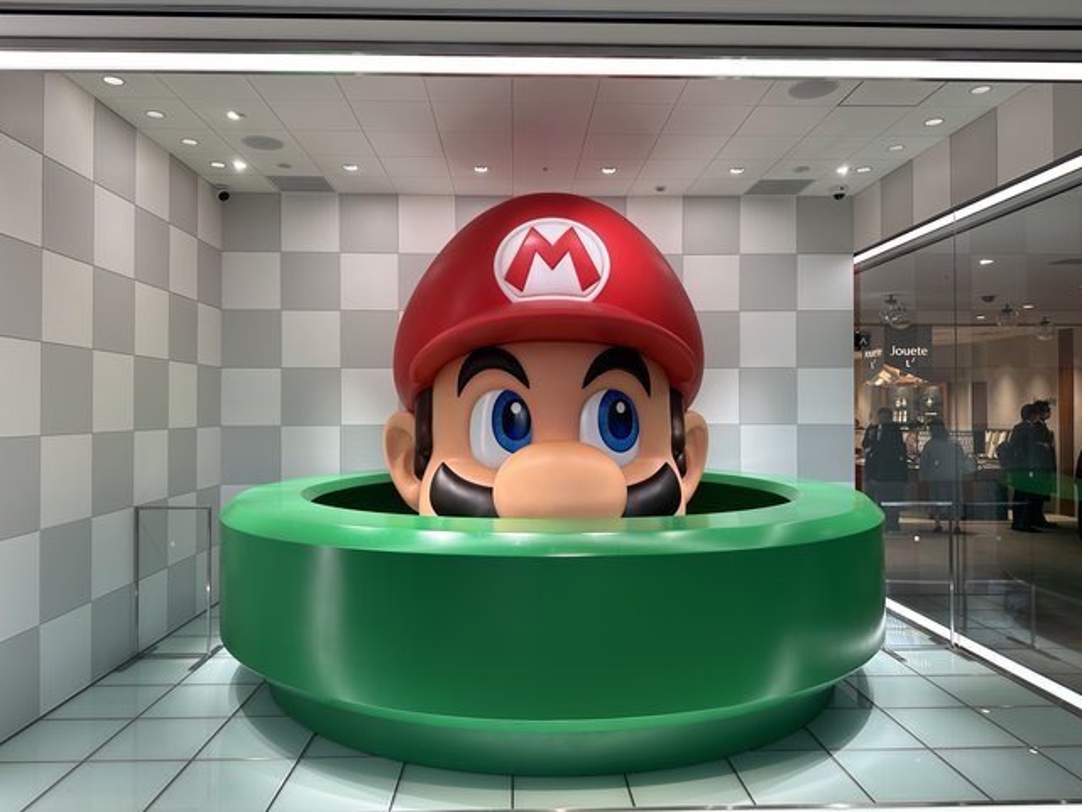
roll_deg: +1.2
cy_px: 406
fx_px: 750
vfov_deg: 56.8
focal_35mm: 24
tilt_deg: +1.2
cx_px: 541
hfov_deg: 71.6
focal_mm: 6.86
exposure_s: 1/121
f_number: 1.78
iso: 64
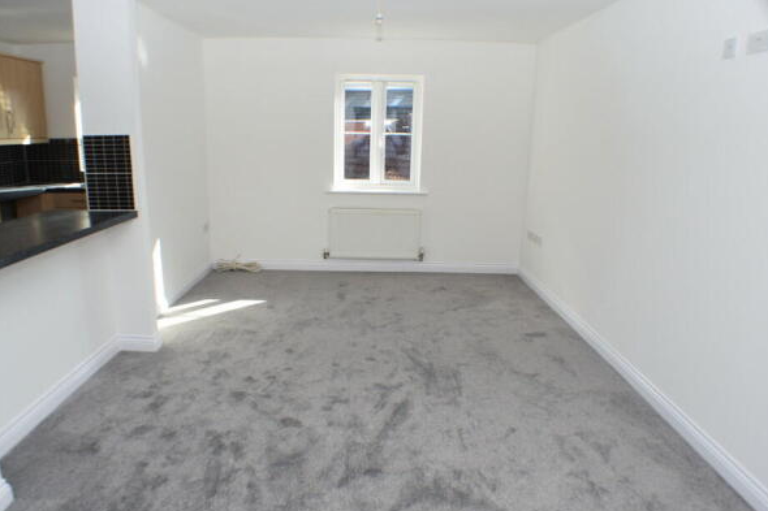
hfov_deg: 61.9
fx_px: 640
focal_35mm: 30
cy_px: 262
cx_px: 360
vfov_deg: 43.6
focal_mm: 18
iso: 400
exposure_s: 1/160
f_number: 6.3
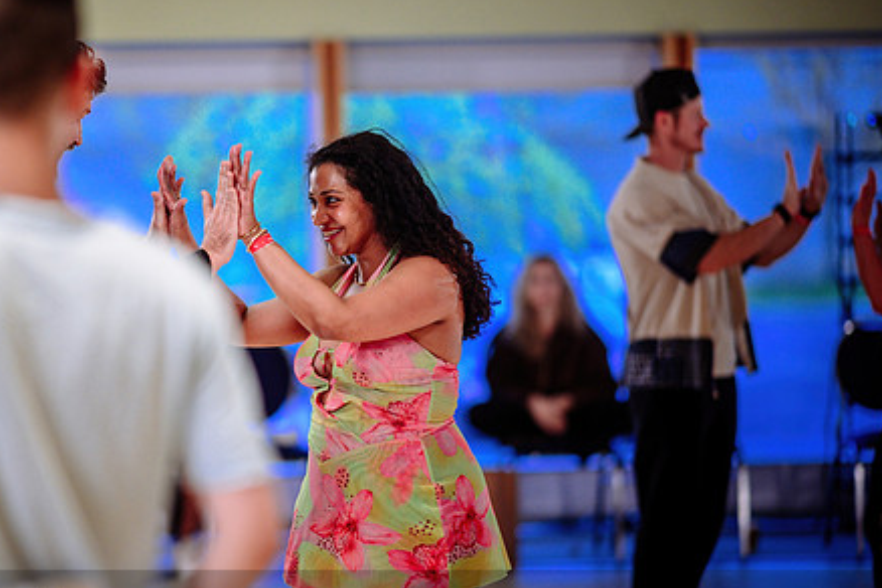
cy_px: 362
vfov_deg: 9.9
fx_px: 3405
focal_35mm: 139
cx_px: 312
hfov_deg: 14.7
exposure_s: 1/500
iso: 1000
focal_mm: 105
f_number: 1.4
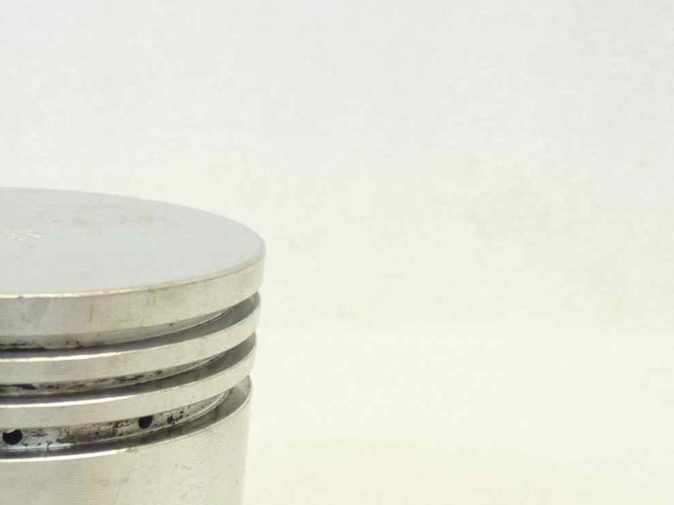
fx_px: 1265
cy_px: 613
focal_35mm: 65
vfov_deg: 21.0
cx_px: 75
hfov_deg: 28.7
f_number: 3.3
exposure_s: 1/25
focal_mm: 4.1
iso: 80
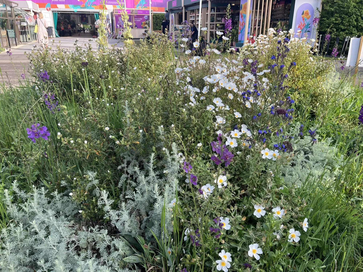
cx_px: 182
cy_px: 136
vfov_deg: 53.1
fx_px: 273
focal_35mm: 26
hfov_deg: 67.3
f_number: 1.6
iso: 50
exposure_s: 1/539
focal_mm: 5.1
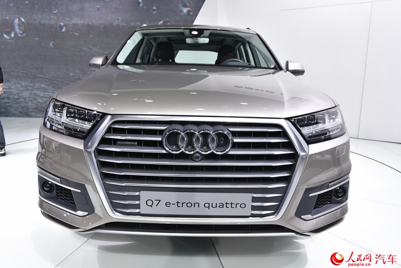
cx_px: 200
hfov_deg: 63.6
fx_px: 323
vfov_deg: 45.0
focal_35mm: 29
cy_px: 134
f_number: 6.3
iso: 500
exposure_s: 1/125
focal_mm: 29
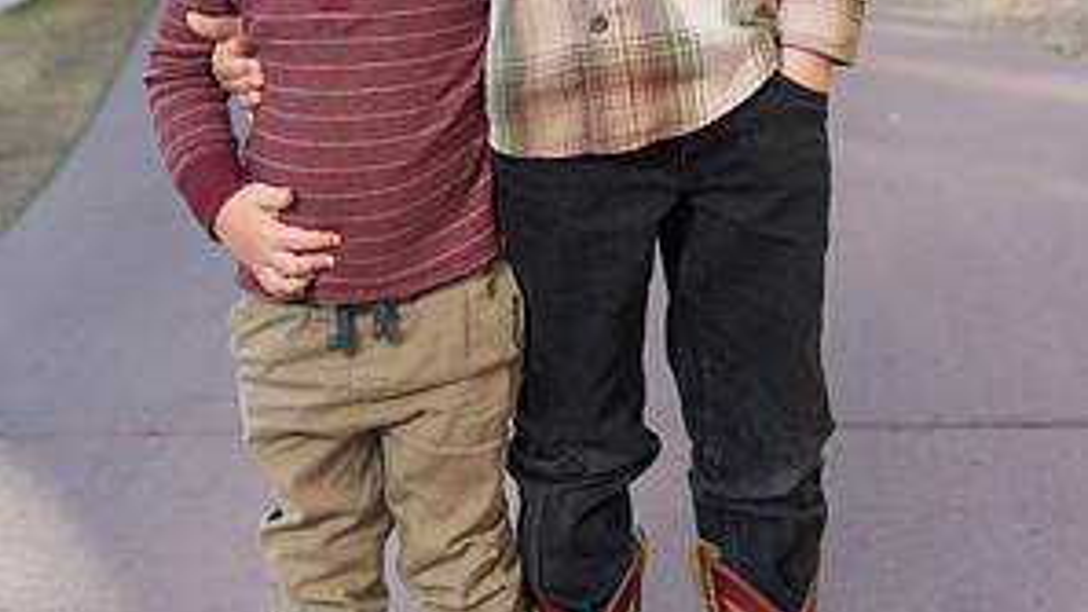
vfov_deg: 15.7
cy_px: -176
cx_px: 546
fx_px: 2106
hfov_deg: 29.0
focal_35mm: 73
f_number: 4
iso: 160
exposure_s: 1/200
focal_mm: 46
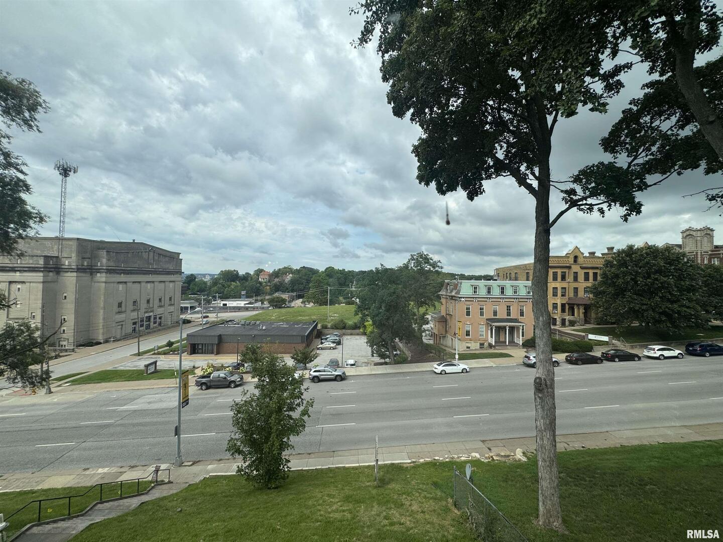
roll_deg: -1.1
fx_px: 292
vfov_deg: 85.7
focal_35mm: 14
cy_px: 271
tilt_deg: +1.2
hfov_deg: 102.1
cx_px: 362
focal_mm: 2.22
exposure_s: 1/1346
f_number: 2.2
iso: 50
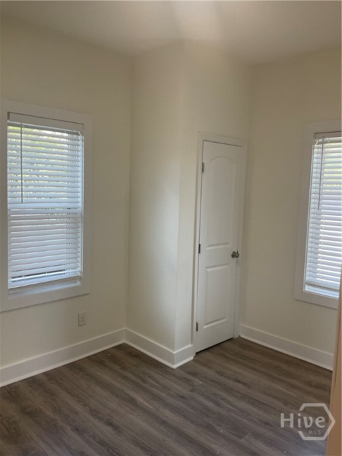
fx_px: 382
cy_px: 228
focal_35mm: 29
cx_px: 171
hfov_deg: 48.2
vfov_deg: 61.7
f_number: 1.8
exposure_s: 1/120
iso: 64
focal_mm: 3
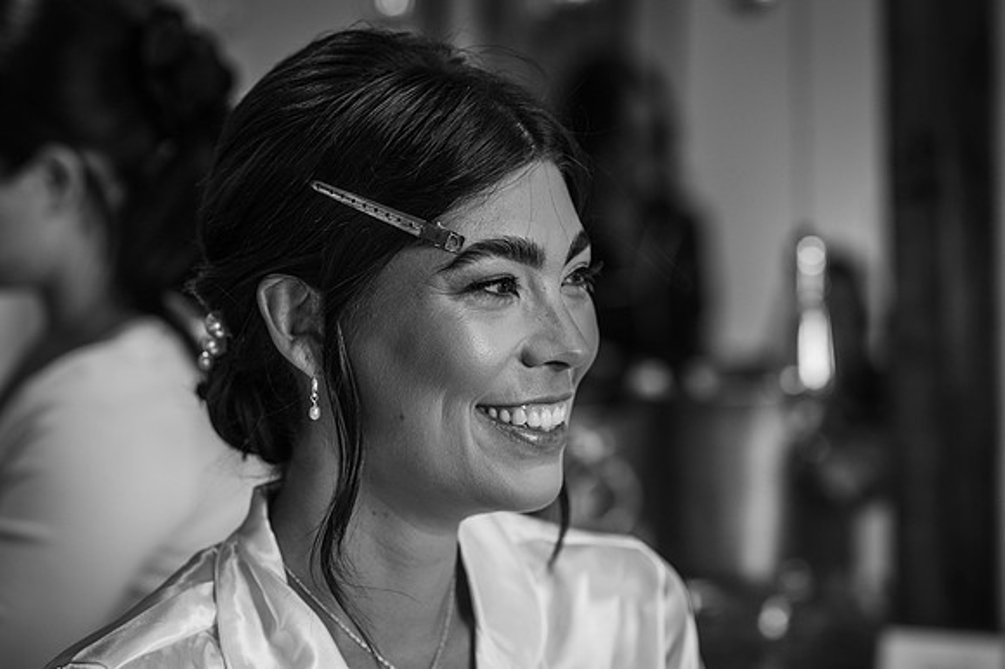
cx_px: 502
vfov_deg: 16.1
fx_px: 2371
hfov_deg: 23.9
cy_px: 334
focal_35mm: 85
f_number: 3.2
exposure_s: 1/200
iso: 400
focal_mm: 85
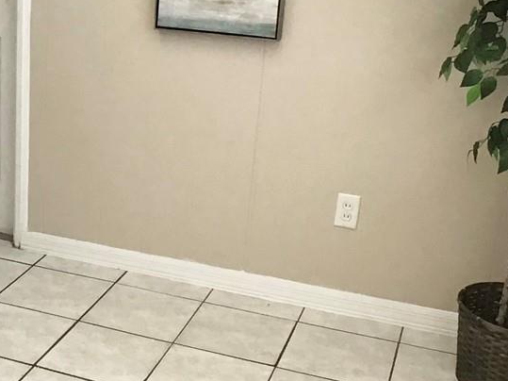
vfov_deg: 16.1
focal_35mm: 92
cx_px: 40
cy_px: 194
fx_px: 1350
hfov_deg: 20.8
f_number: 2.4
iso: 25
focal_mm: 3.3
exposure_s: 1/30
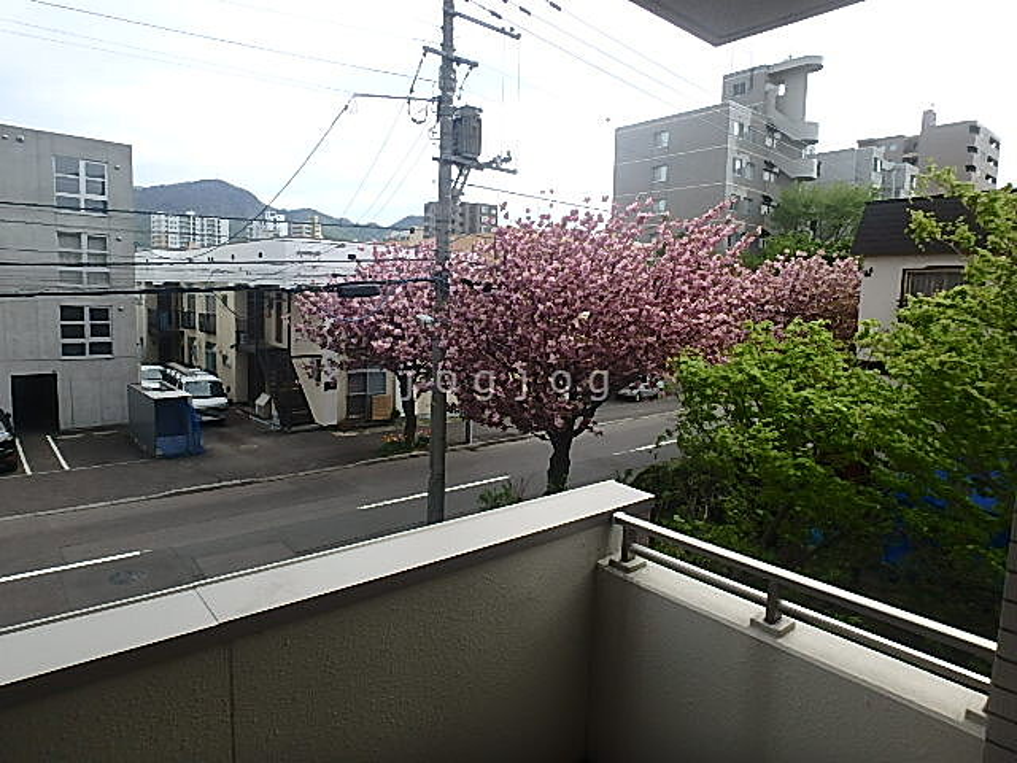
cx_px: 508
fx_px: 617
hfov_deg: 79.0
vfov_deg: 63.4
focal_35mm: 21
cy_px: 382
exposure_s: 1/640
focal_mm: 3.7
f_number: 3.5
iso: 125
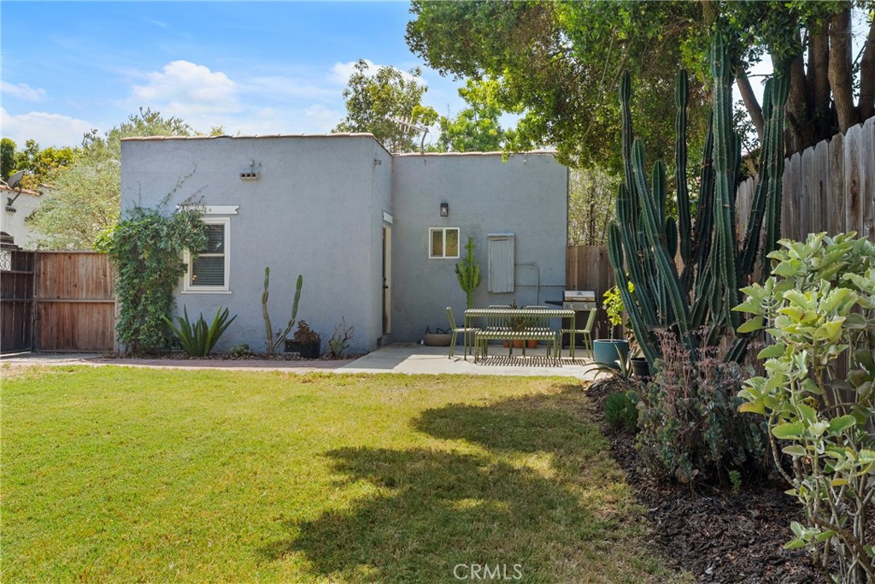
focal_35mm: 29
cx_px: 438
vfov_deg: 45.0
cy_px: 292
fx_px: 705
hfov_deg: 63.7
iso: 320
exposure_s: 1/250
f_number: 9
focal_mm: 29
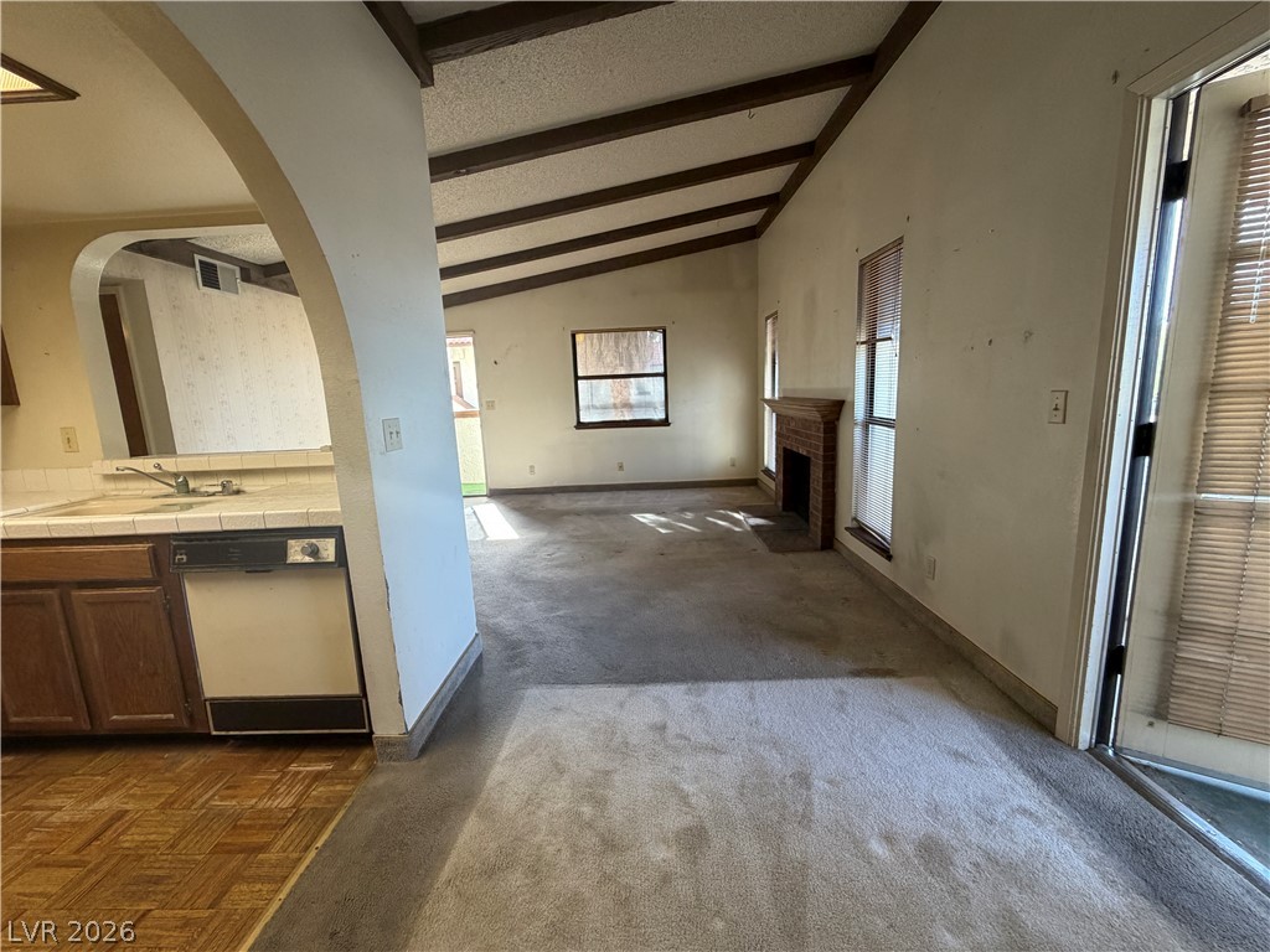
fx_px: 514
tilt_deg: -9.0
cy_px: 476
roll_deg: +3.1
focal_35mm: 14
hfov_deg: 102.1
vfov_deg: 85.7
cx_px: 635
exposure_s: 1/120
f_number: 2.2
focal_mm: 2.22
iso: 320
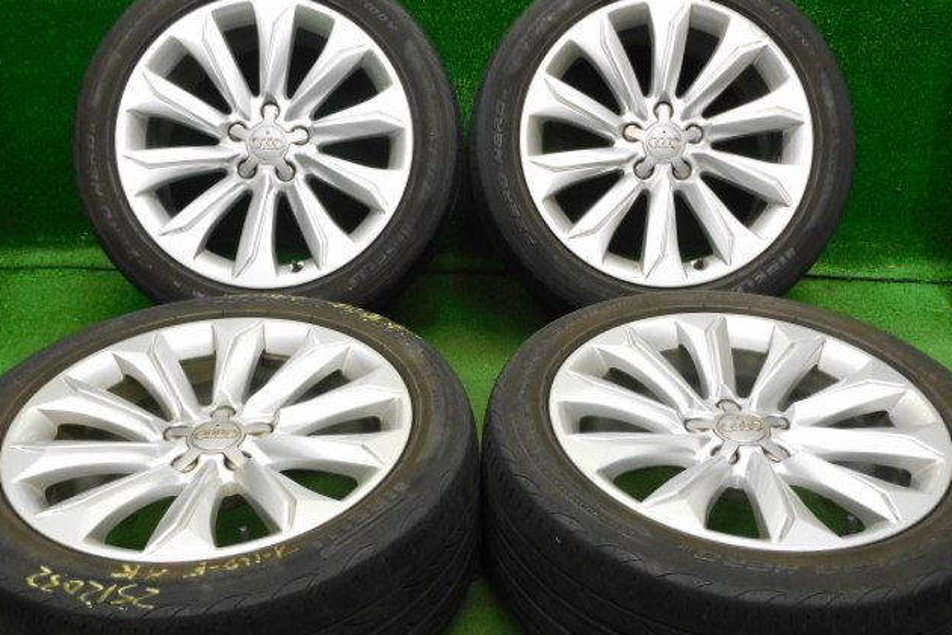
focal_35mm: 37
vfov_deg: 35.9
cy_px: 310
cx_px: 474
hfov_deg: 51.9
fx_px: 978
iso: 400
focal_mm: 6.3
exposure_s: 1/25
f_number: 3.8
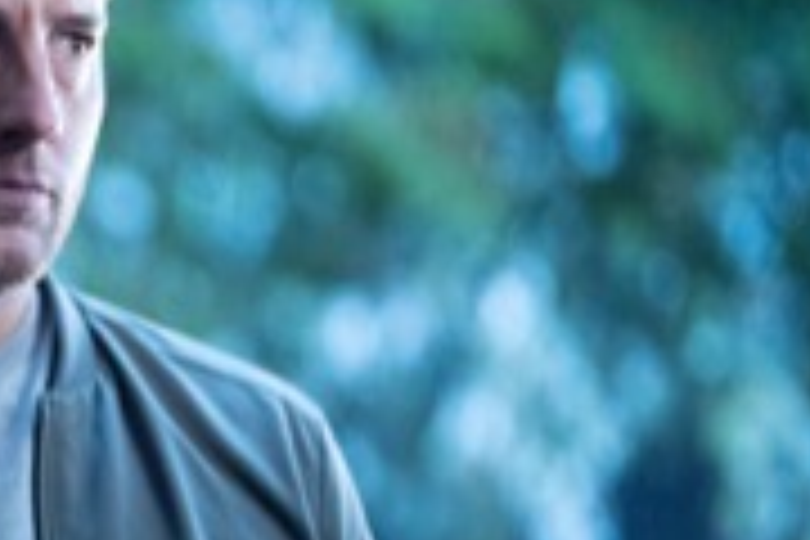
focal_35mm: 139
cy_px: 470
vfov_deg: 9.8
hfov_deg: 14.2
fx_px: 3127
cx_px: -198
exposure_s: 1/125
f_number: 1.2
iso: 4000
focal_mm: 50
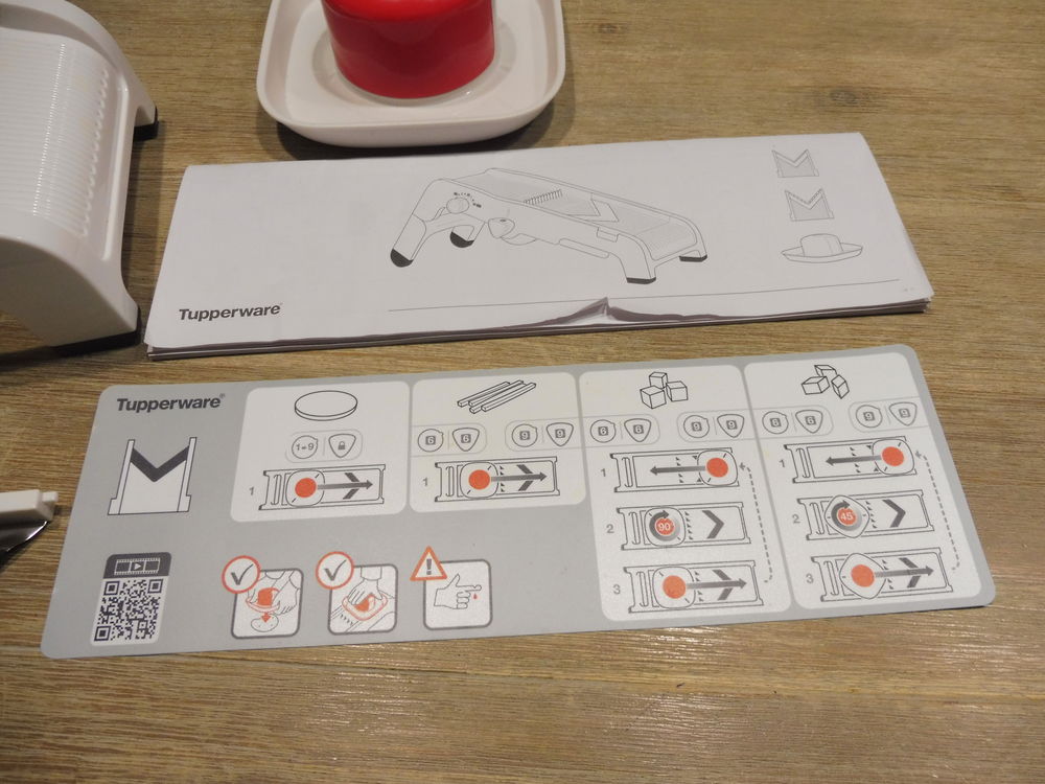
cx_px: 522
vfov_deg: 56.8
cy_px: 392
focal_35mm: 24
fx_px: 725
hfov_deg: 71.6
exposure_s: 1/60
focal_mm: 4.3
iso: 200
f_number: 3.3
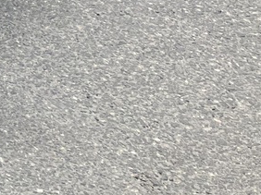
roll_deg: +0.3
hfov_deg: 11.2
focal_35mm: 143
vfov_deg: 9.4
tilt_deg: -12.9
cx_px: -395
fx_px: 1077
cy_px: -244
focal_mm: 3.99
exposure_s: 1/1056
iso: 32
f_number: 1.8
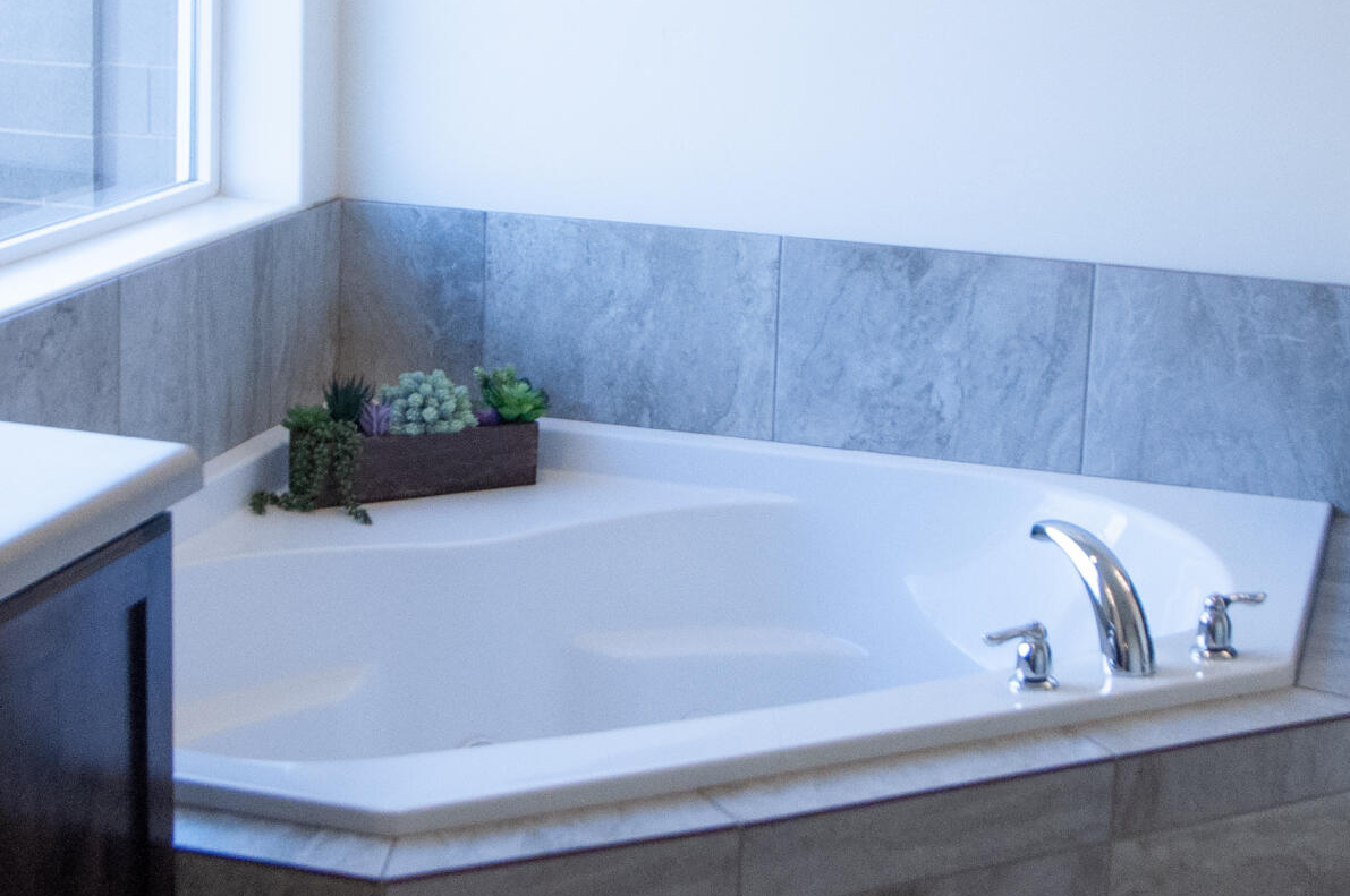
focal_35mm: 68
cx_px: 703
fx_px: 2547
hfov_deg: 29.7
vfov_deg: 19.8
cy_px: 227
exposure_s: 1/400
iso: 800
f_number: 3.5
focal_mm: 18
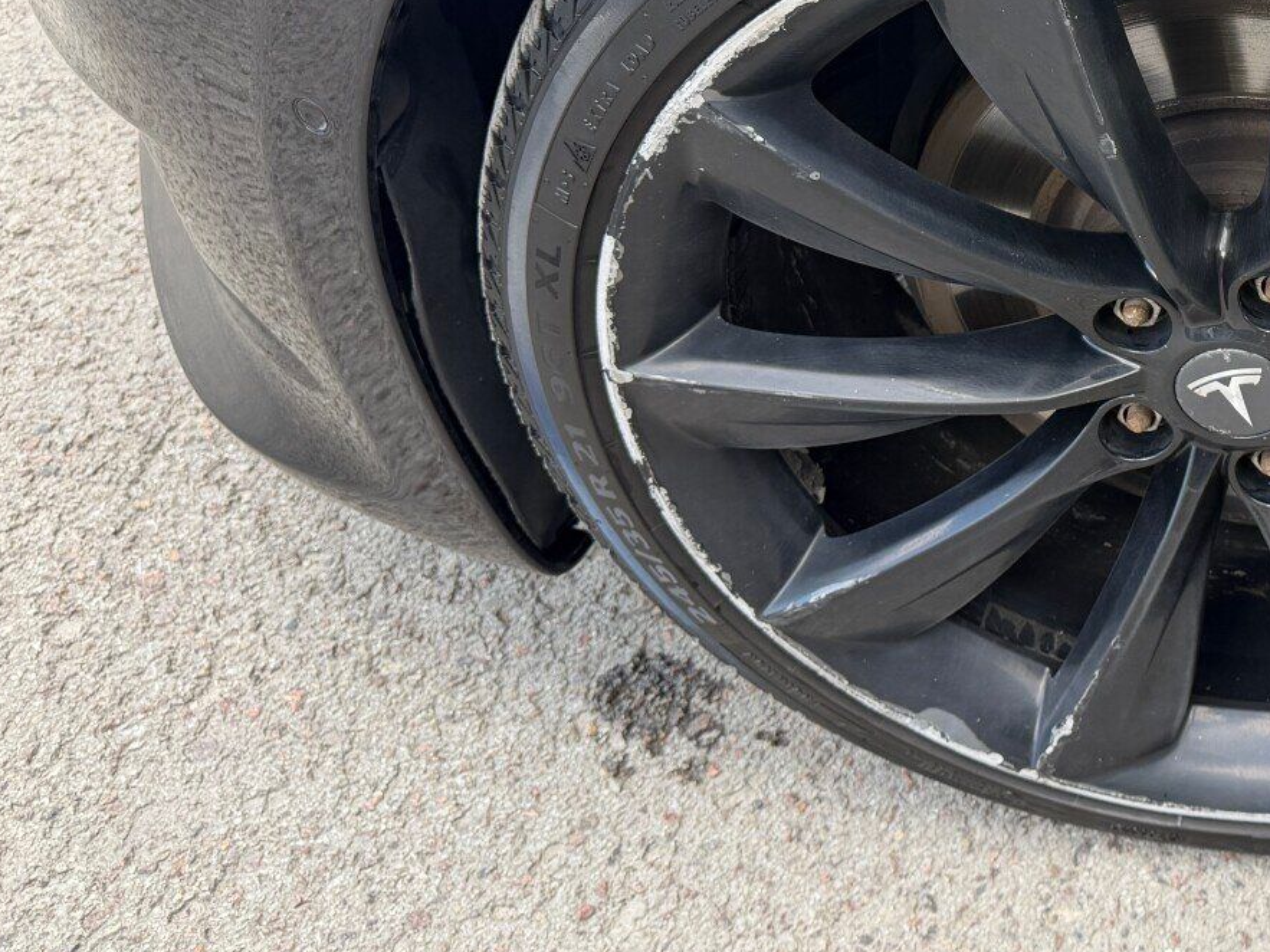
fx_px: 1944
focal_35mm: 53
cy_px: 169
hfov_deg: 32.7
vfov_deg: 26.9
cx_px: 1320
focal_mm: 6.76
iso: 80
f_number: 1.78
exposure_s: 1/269
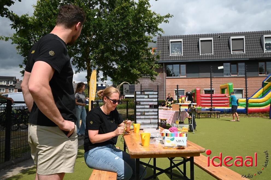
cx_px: 136
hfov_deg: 60.3
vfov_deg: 42.2
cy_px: 90
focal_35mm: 31
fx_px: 233
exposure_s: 1/640
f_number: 14
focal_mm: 31
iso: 640
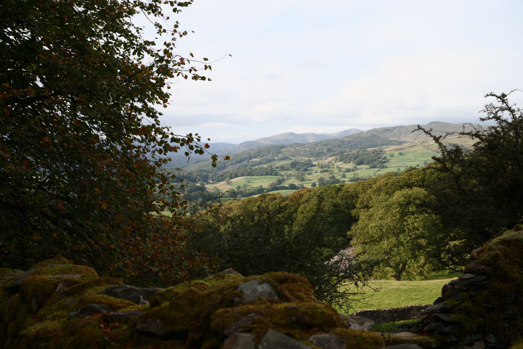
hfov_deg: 42.7
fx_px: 668
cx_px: 262
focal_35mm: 46
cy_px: 174
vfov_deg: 29.2
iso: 64
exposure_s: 1/100
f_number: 8
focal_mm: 46
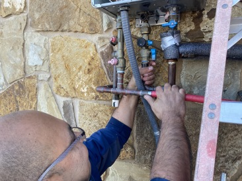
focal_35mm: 26
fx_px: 182
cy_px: 90
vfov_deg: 53.0
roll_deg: +1.5
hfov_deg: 67.3
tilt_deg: -5.8
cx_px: 121
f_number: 1.8
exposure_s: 1/135
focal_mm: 4.25
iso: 32
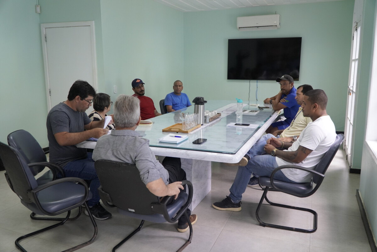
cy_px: 126
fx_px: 298
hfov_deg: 64.6
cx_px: 188
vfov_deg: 45.7
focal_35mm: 28
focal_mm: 19
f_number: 4
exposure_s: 1/160
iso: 800
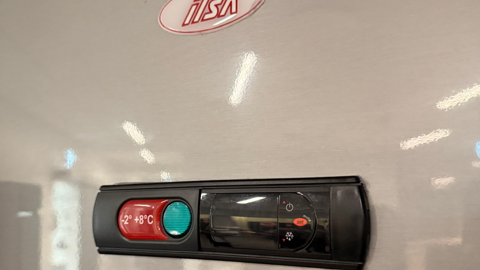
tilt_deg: +4.7
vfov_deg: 33.5
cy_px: 176
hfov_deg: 56.6
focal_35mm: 35
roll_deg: -1.4
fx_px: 446
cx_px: 240
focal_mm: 6.76
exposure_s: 1/51
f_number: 1.78
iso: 800
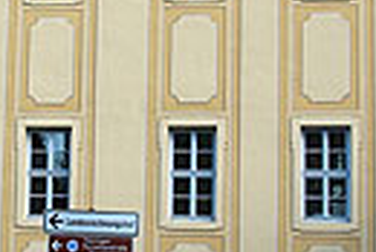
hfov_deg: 17.1
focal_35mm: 118
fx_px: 1234
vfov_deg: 11.6
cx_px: 29
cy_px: 71
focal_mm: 23
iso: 100
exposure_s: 1/180
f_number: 8
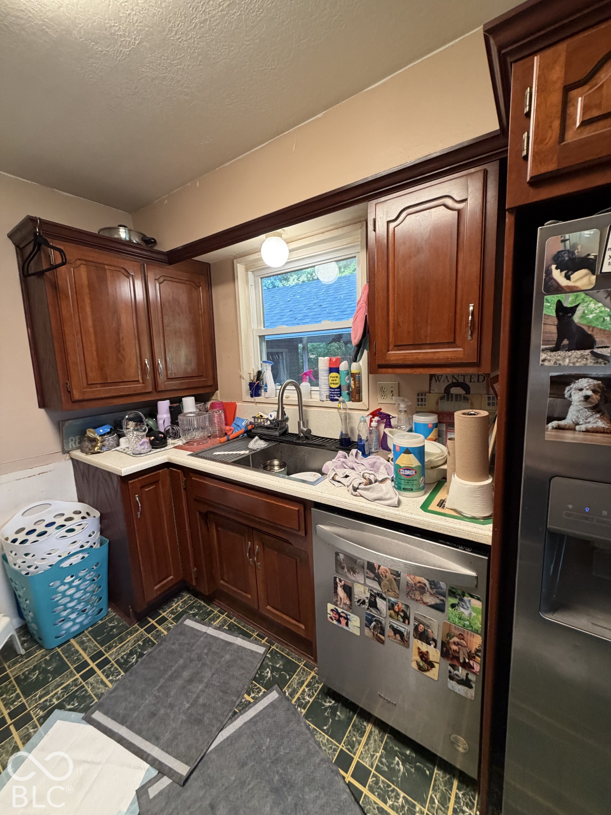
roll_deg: +0.4
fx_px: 329
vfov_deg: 102.1
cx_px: 306
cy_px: 408
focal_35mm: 14
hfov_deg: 85.7
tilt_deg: -6.8
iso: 250
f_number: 2.2
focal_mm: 2.22
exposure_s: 1/60
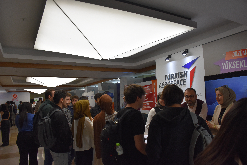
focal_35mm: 27
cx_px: 124
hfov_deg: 67.4
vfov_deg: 47.9
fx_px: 185
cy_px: 82
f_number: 6.3
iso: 800
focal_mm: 18
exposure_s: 1/160
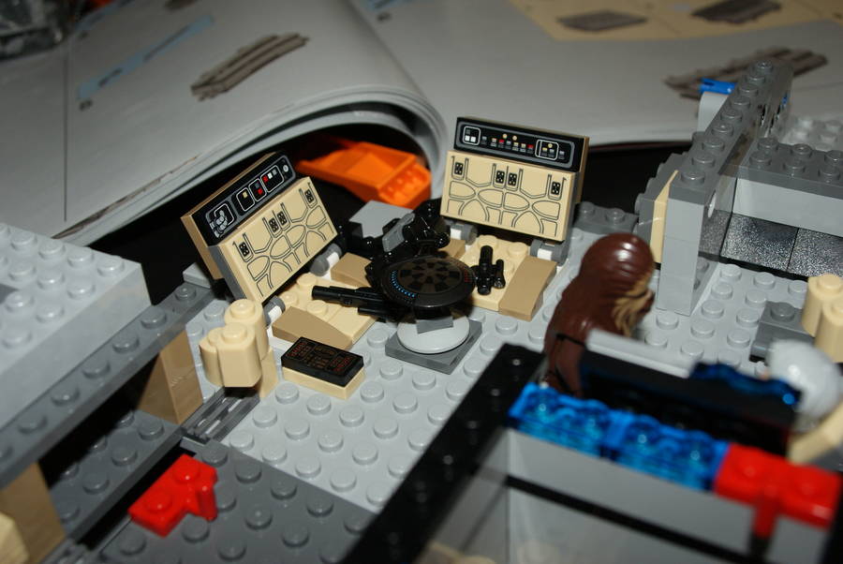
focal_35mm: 45
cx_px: 422
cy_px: 282
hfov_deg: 43.6
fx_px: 1055
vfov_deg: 29.9
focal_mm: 30
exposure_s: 1/60
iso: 400
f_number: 8
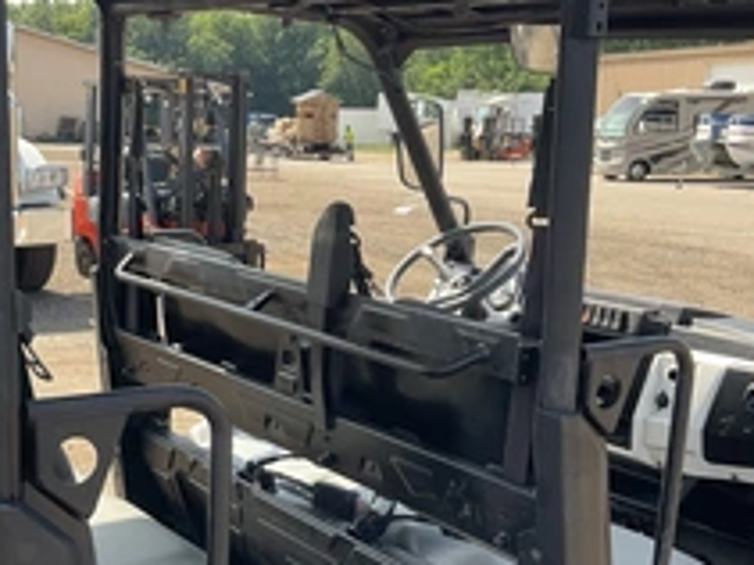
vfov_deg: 26.4
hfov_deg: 34.7
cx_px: 261
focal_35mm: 55
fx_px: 1197
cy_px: 372
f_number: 1.8
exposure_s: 1/412
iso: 25
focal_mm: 3
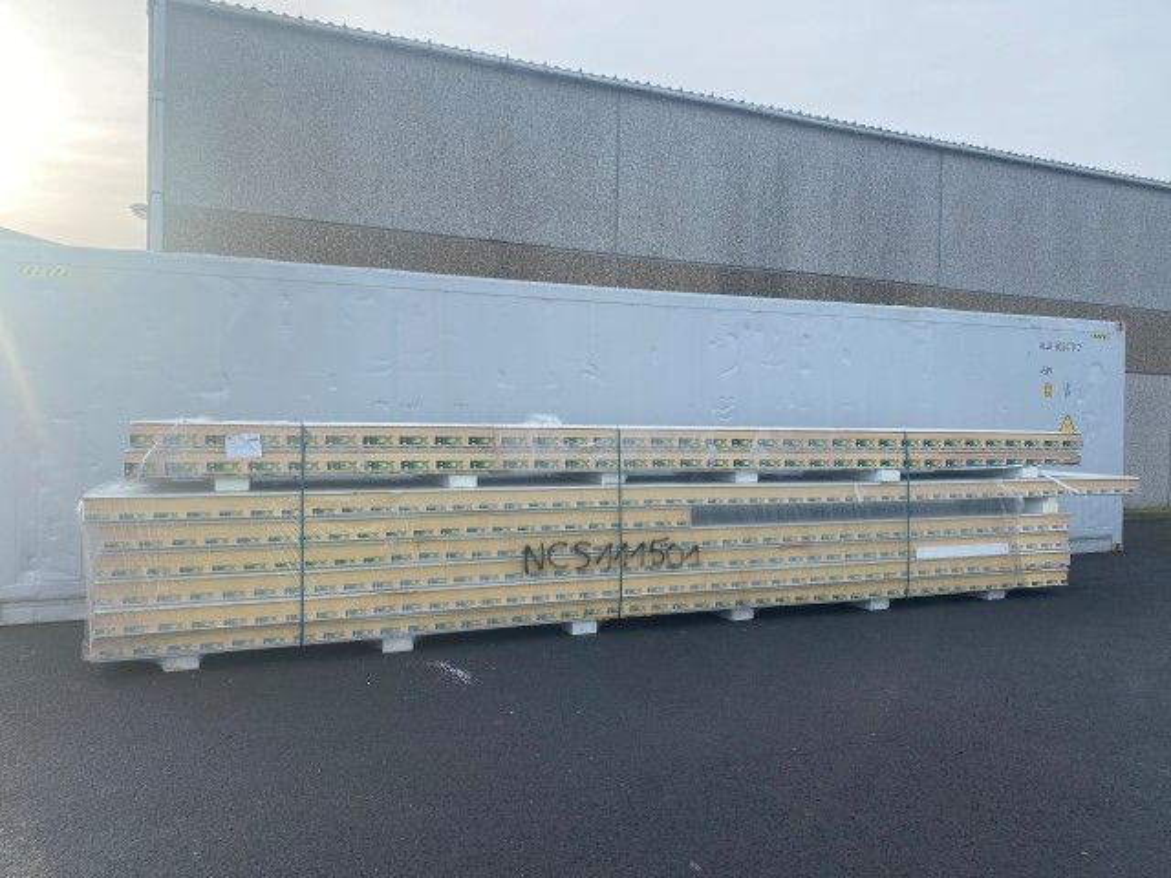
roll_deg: -1.5
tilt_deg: -0.1
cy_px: 439
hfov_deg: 67.3
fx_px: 880
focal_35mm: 26
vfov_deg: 53.1
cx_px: 586
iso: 32
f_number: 1.8
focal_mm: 4.25
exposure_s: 1/949
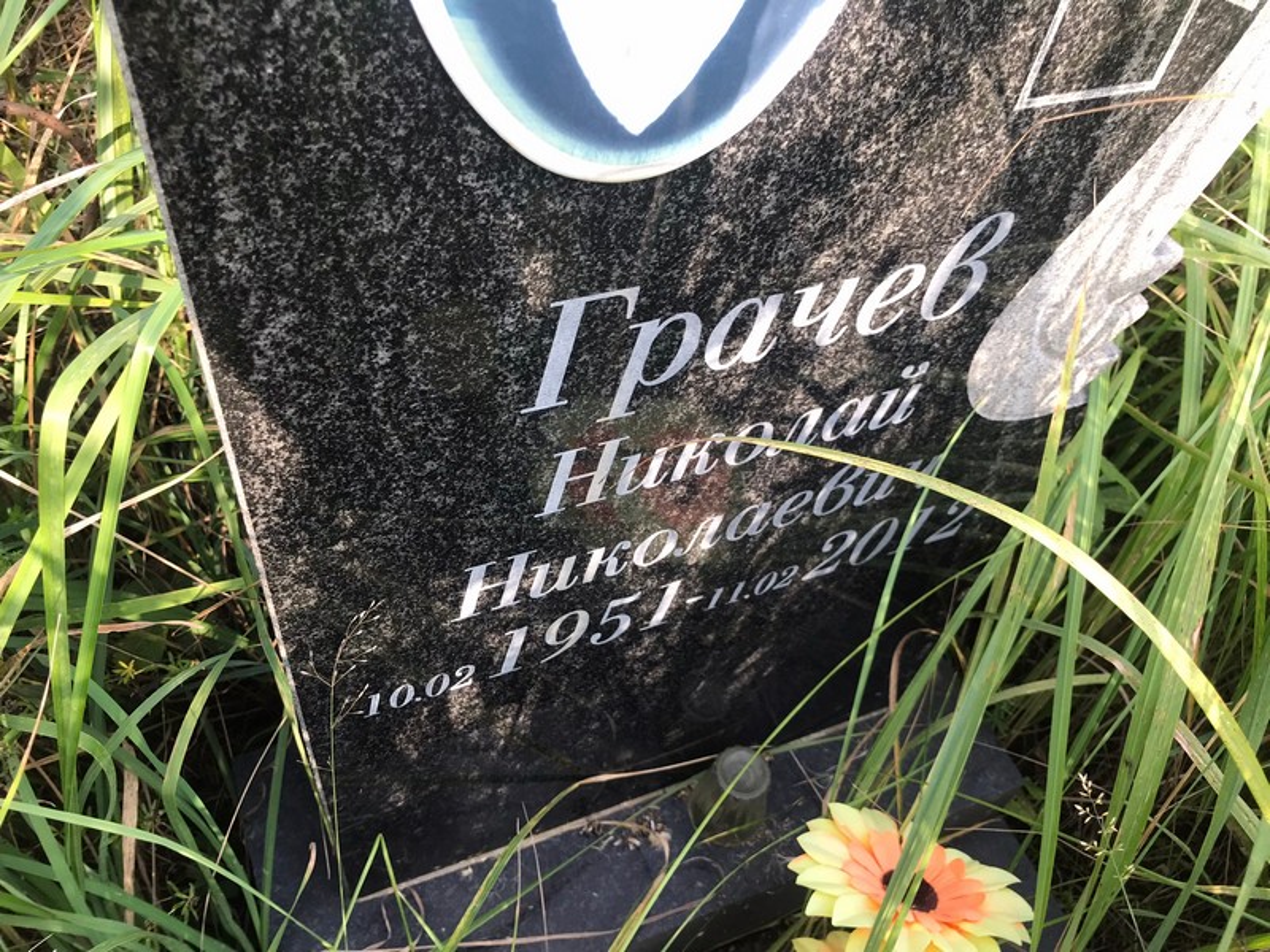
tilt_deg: -50.9
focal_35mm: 28
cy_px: 476
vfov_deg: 49.7
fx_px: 1027
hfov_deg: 63.4
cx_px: 635
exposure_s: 1/147
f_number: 1.8
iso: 20
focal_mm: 3.99
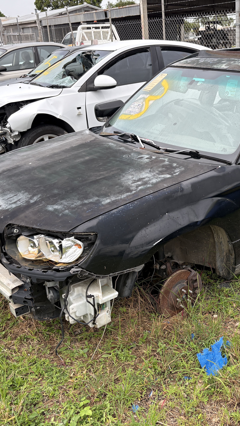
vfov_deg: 52.8
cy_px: 214
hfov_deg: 30.4
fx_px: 430
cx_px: 195
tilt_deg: -22.2
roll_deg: +1.7
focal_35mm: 38
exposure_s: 1/377
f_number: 1.6
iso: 64
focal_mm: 5.96
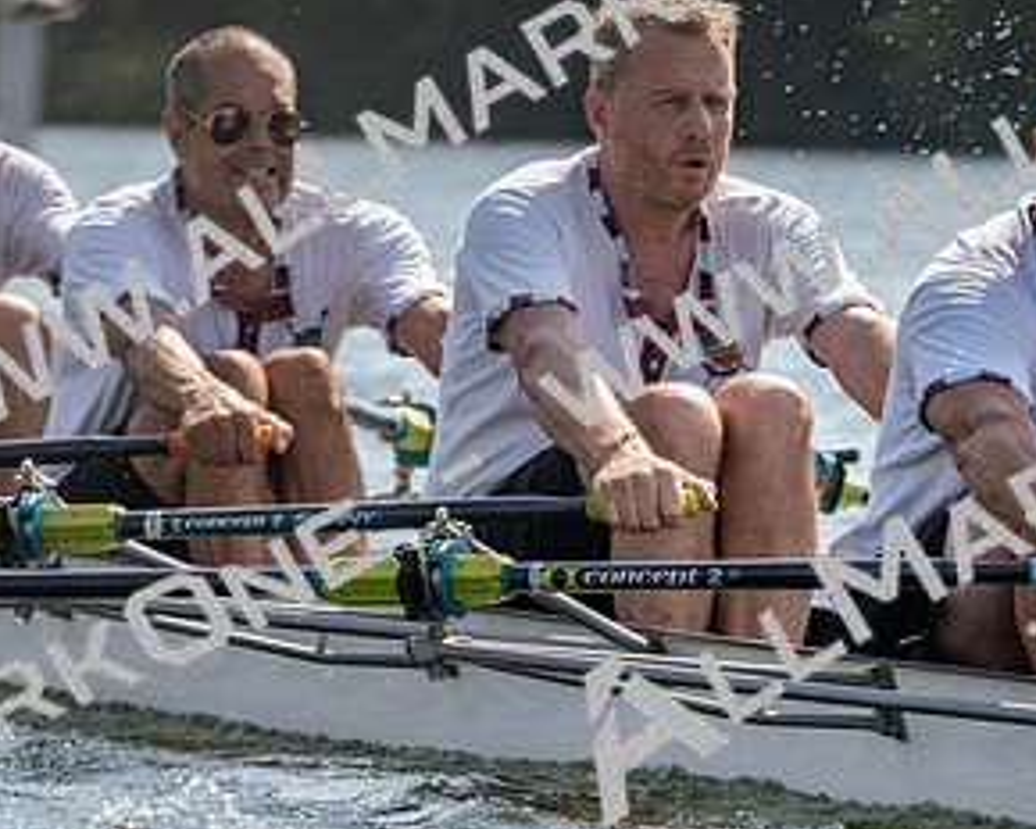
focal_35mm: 568
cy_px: 488
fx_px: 17416
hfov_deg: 3.4
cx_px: 279
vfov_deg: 2.7
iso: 250
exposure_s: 1/1600
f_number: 6.3
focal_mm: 303
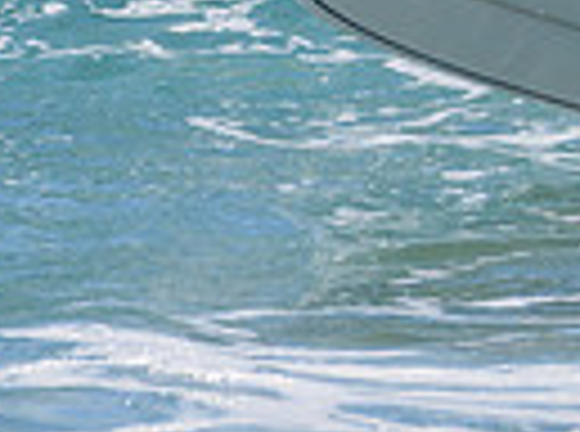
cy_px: -63
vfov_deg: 0.6
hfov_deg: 0.7
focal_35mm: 2659
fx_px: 44428
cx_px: 1064
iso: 80
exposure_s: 1/2000
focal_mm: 500
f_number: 5.6
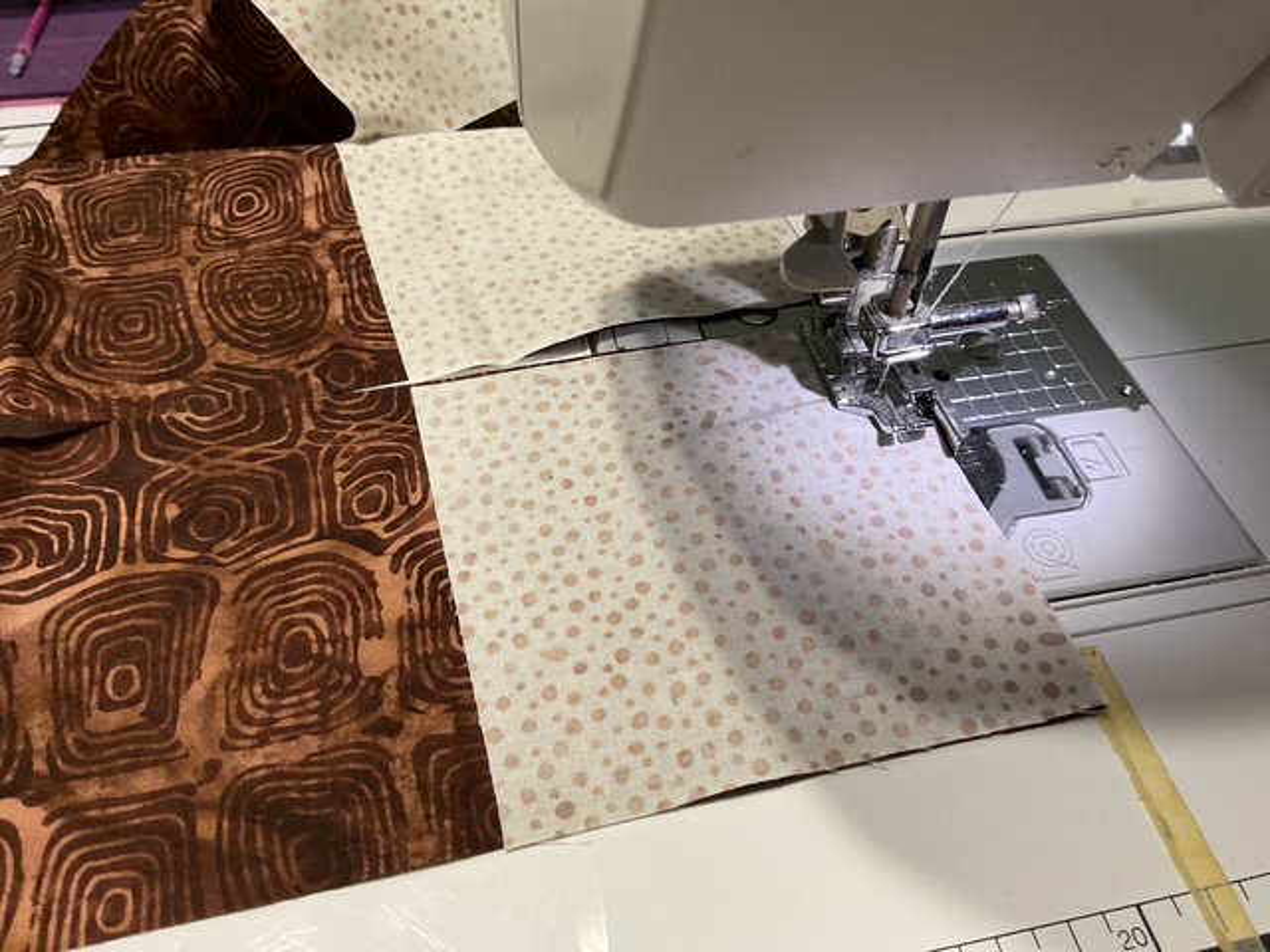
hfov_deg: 61.7
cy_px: 476
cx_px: 635
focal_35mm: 29
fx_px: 1064
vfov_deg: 48.2
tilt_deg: -49.2
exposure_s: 1/60
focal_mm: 3
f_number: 1.8
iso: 64
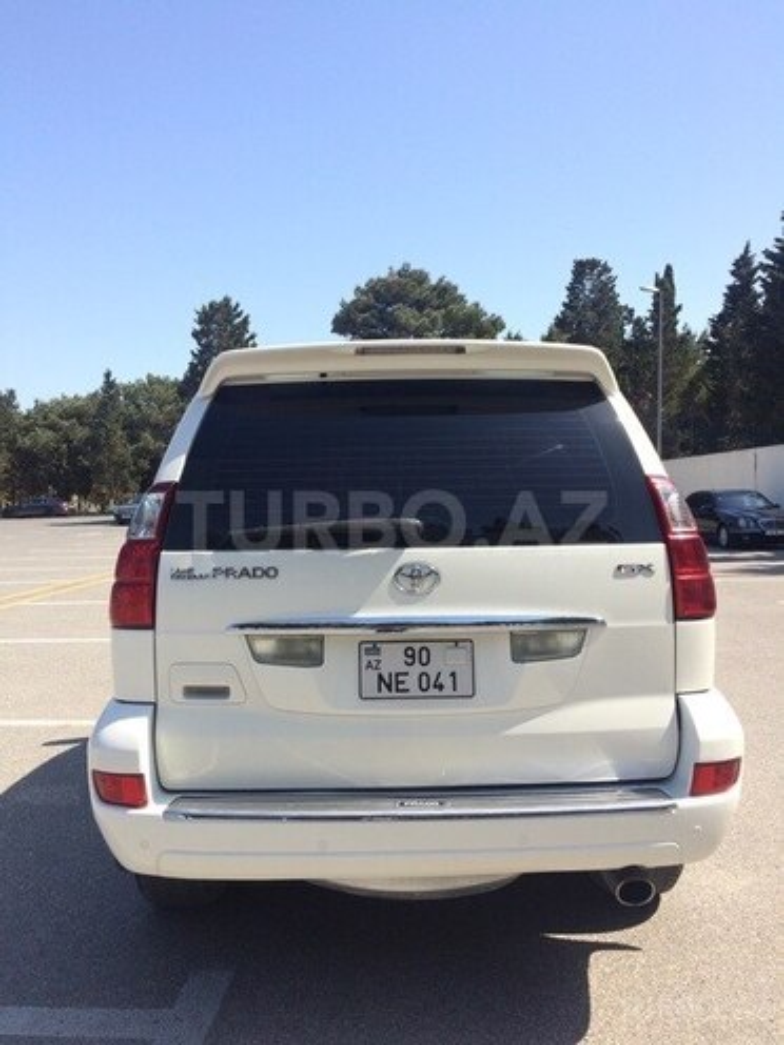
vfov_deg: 61.7
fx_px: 876
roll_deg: +1.2
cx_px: 392
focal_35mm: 29
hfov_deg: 48.2
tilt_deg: -2.4
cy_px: 522
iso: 32
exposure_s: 1/1208
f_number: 2.2
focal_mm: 4.15
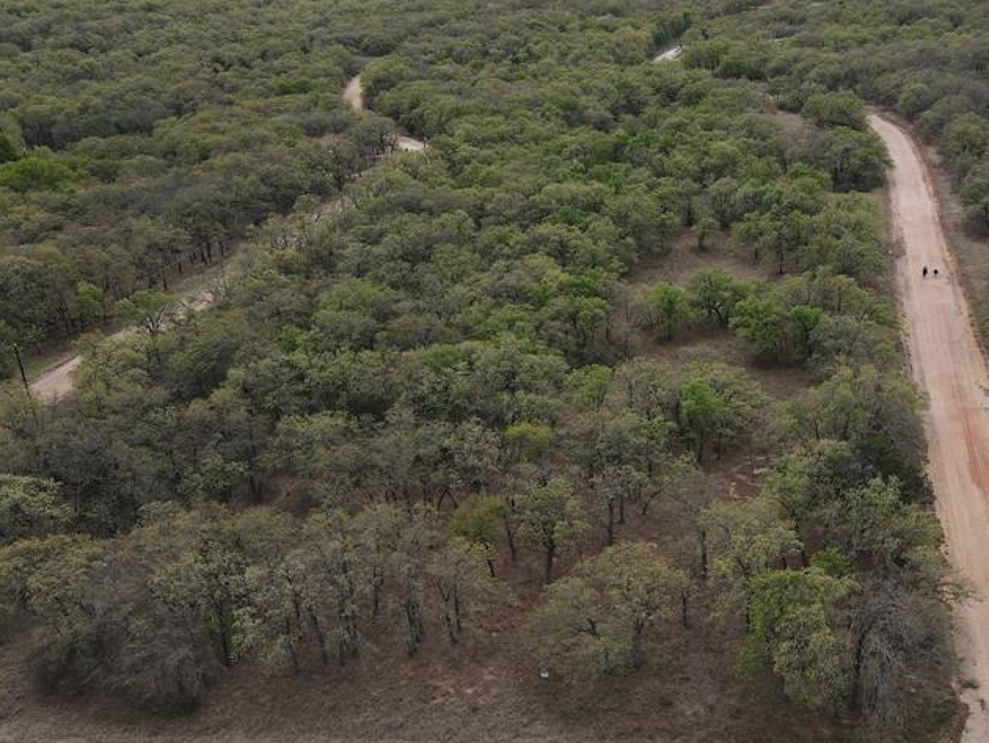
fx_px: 1115
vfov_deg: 36.6
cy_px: 478
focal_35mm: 39
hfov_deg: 47.2
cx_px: 648
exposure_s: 1/640
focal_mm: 4.5
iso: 100
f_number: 2.8
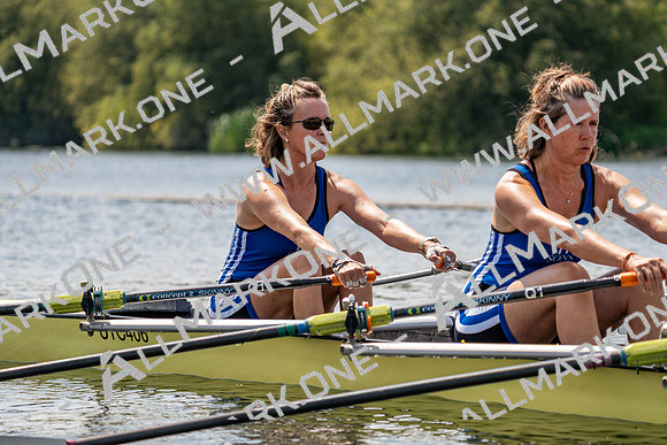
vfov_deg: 6.9
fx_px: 3706
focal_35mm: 200
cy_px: 222
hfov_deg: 10.3
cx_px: 334
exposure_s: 1/1600
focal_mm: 200
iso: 200
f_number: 5.6
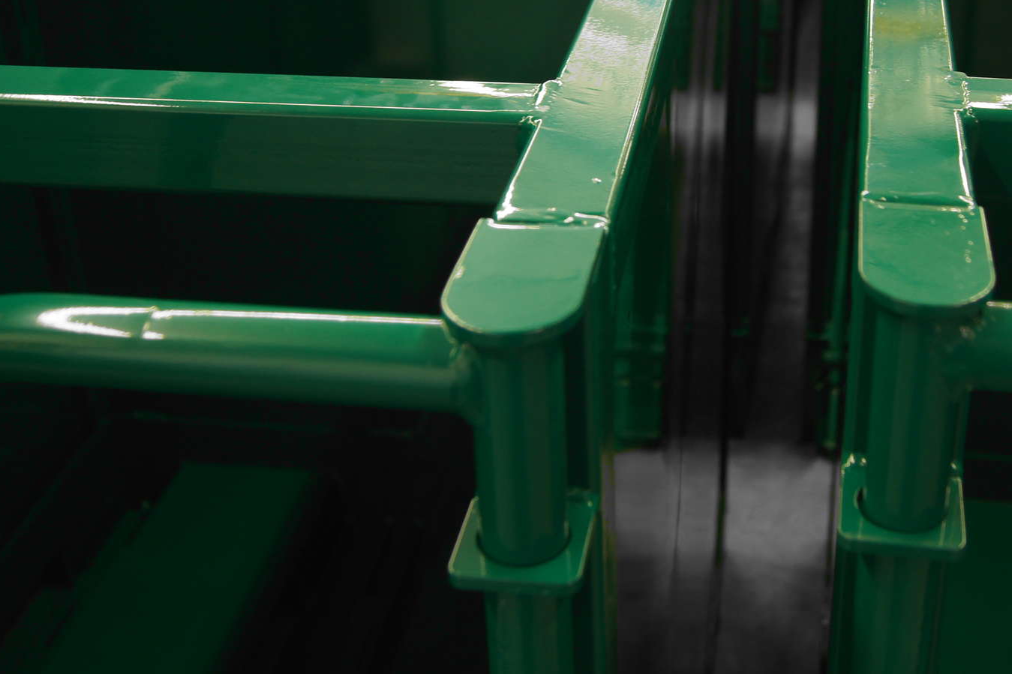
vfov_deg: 27.3
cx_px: 701
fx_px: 1349
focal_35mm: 48
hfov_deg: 40.4
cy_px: 105
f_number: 3.5
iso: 320
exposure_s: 1/30
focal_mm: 18
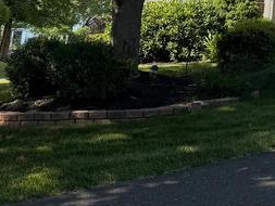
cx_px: 375
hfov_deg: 18.5
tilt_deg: +15.3
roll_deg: -2.3
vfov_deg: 13.6
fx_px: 771
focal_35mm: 97
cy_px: -171
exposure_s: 1/2703
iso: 80
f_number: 1.78
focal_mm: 6.76
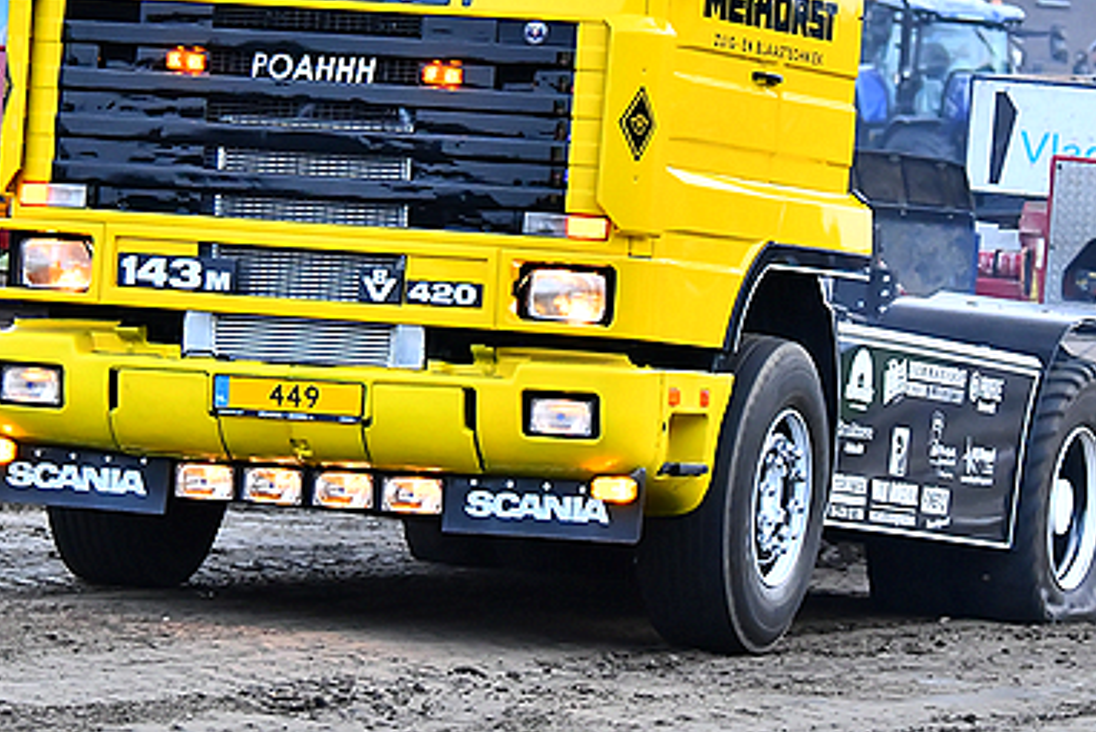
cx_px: 396
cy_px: 16
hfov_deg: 6.6
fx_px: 9563
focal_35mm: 314
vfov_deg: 4.4
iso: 1600
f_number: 5.6
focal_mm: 100
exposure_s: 1/160
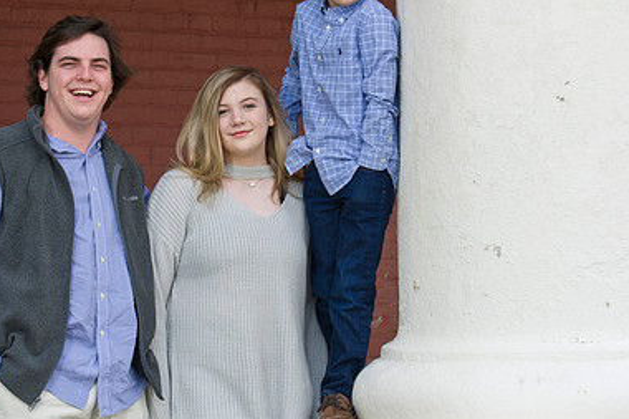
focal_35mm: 122
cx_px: 237
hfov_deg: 16.8
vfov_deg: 11.2
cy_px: 172
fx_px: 2131
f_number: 6.3
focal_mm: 80
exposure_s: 1/100
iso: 160
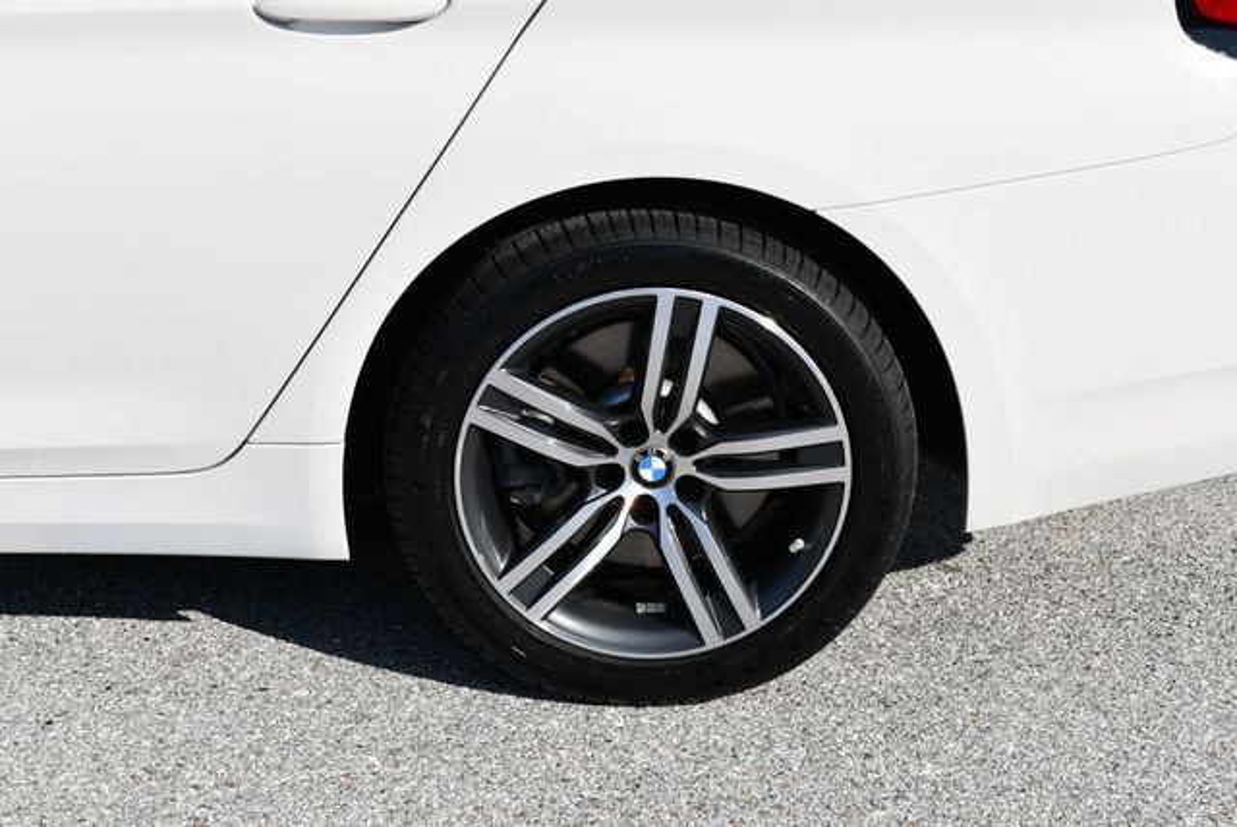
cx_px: 618
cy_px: 414
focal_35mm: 64
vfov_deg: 21.3
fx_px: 2201
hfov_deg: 31.4
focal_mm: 32
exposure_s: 1/250
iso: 100
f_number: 8
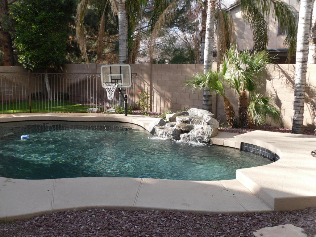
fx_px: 411
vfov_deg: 32.2
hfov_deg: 42.1
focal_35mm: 45
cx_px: 158
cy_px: 118
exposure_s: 1/173
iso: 80
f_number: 3.5
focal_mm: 6.3
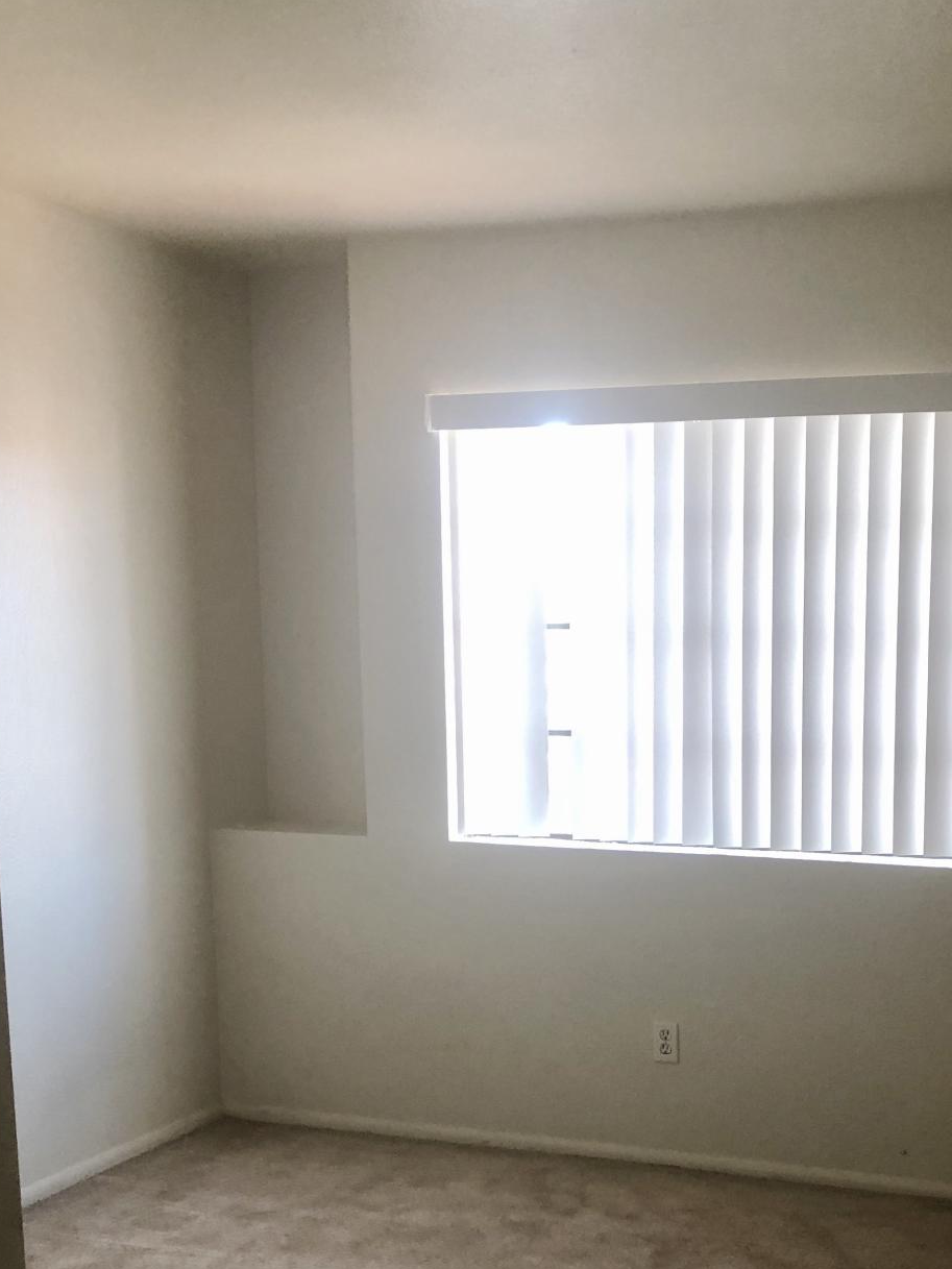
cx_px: 666
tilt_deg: -8.5
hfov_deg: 31.2
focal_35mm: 46
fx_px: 1686
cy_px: 916
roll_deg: +0.4
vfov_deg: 40.3
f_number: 1.8
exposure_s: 1/30
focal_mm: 3.99
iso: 32
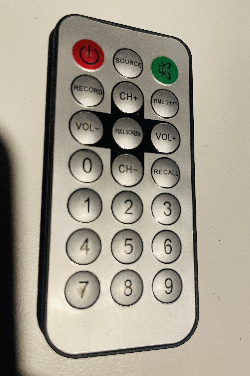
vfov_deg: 65.5
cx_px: 127
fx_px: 292
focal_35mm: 28
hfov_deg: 46.4
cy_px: 194
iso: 250
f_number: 1.6
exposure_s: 1/50
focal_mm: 4.2
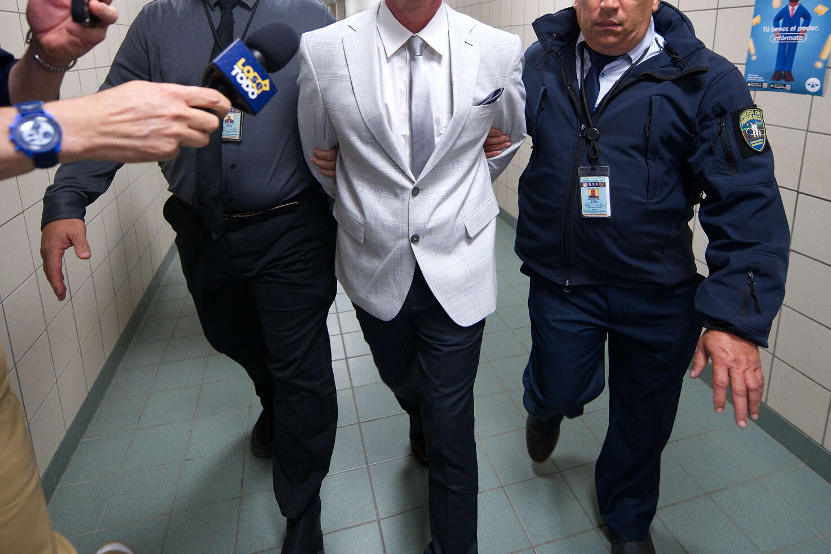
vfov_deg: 62.9
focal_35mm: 19
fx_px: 438
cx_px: 410
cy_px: 184
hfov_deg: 86.9
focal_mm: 14
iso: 5000
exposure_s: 1/250
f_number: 2.8
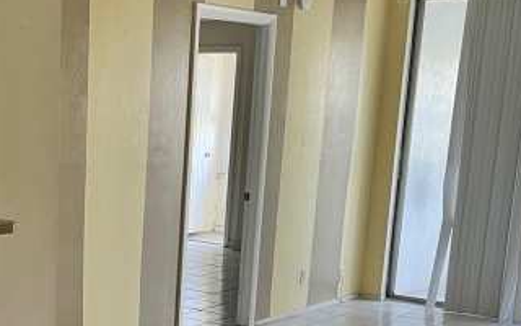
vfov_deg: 18.4
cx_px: 124
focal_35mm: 69
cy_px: 323
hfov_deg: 29.3
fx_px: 980
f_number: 1.5
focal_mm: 5.7
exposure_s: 1/60
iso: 160
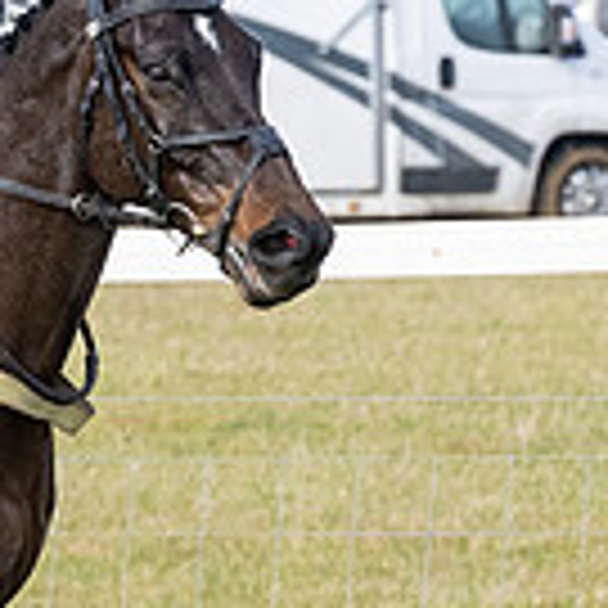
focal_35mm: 1073
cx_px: 207
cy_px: 548
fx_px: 21322
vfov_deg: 1.6
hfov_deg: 1.6
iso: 400
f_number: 5
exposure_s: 1/1000
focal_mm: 125
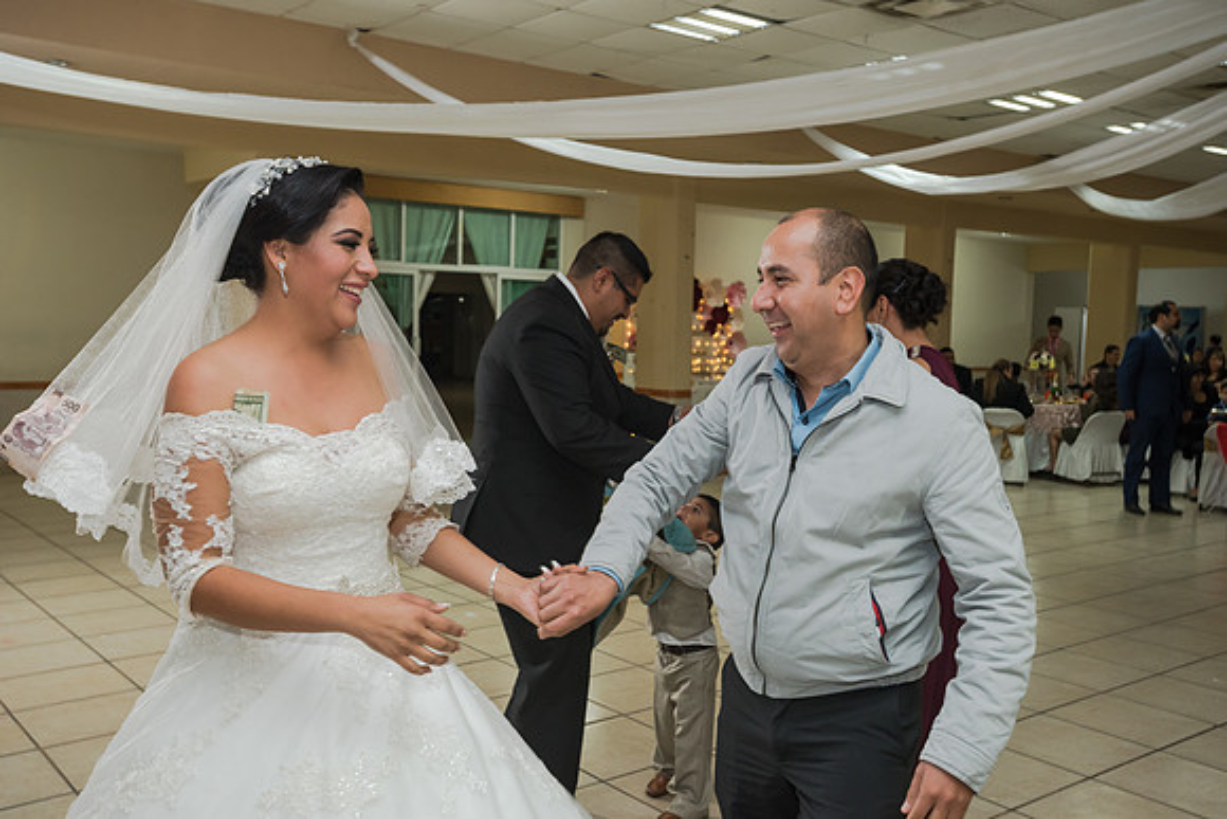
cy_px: 410
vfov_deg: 37.9
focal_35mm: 35
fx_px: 1193
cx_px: 614
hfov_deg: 54.4
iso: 1600
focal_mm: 35
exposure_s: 1/100
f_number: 4
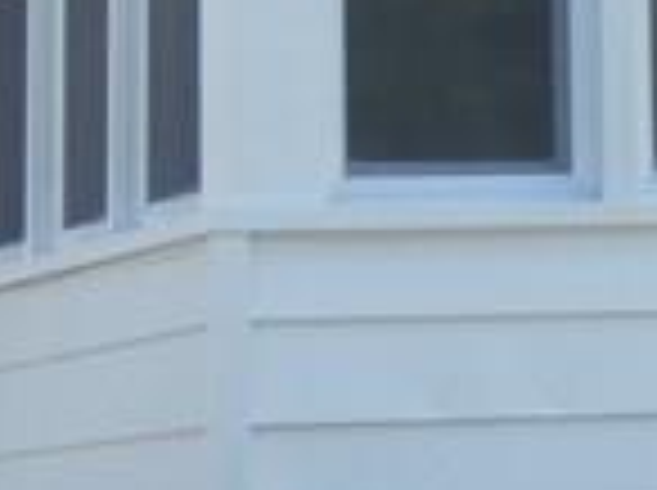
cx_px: 1071
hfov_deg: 7.3
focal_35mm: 267
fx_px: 5059
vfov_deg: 5.4
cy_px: -562
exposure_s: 1/400
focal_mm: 6.8
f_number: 3.5
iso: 100
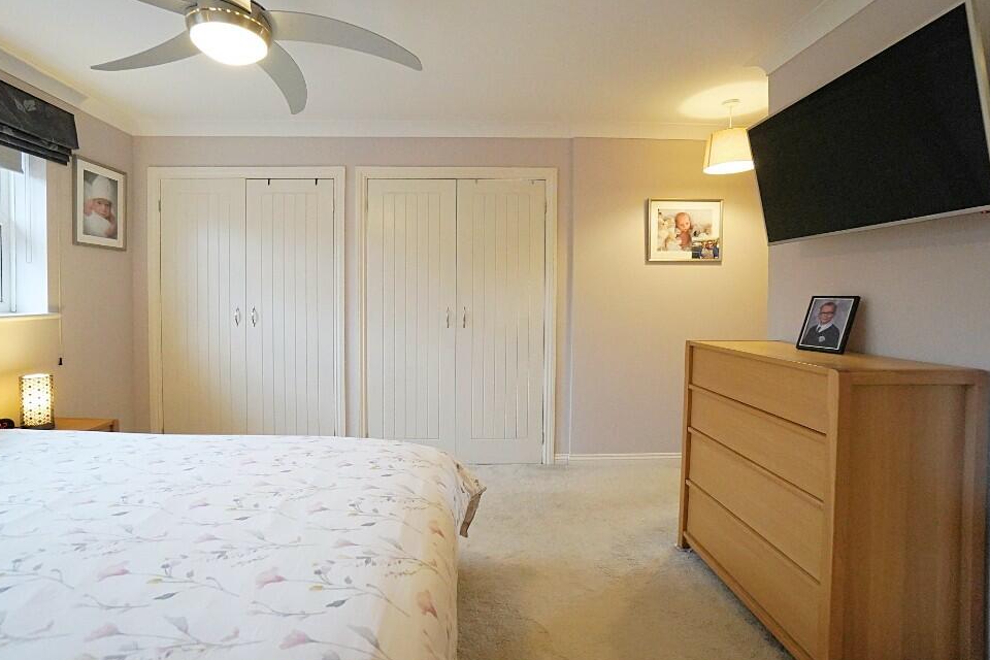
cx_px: 470
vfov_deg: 73.7
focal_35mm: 16
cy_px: 317
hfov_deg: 96.7
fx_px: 440
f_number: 4
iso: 2500
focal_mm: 10
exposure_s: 1/160
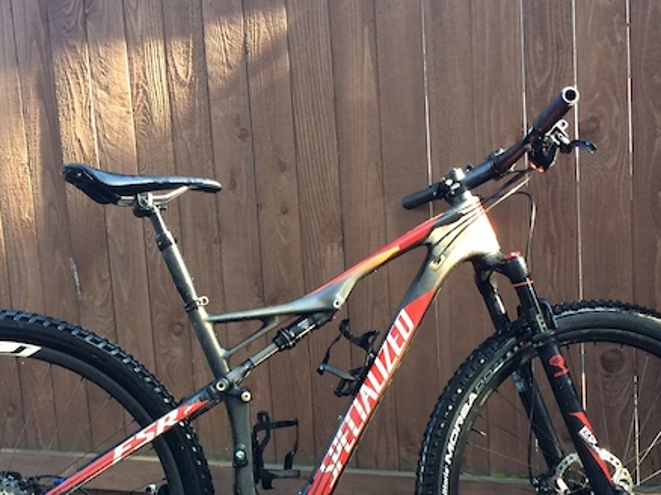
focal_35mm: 53
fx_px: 1011
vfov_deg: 26.9
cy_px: 410
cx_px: 258
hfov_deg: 36.0
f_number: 2.2
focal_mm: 4.15
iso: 40
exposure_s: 1/40
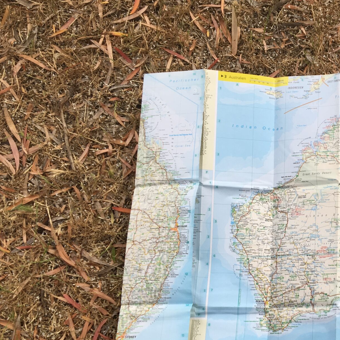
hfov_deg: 29.2
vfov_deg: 31.2
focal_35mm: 54
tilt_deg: -77.8
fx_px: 600
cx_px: 353
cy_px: 248
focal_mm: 4.15
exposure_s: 1/121
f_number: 2.2
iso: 25
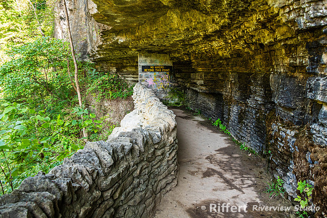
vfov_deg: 46.4
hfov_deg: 65.5
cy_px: 109
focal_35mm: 28
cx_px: 164
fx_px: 254
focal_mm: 28
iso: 1000
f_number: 8
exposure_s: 1/160
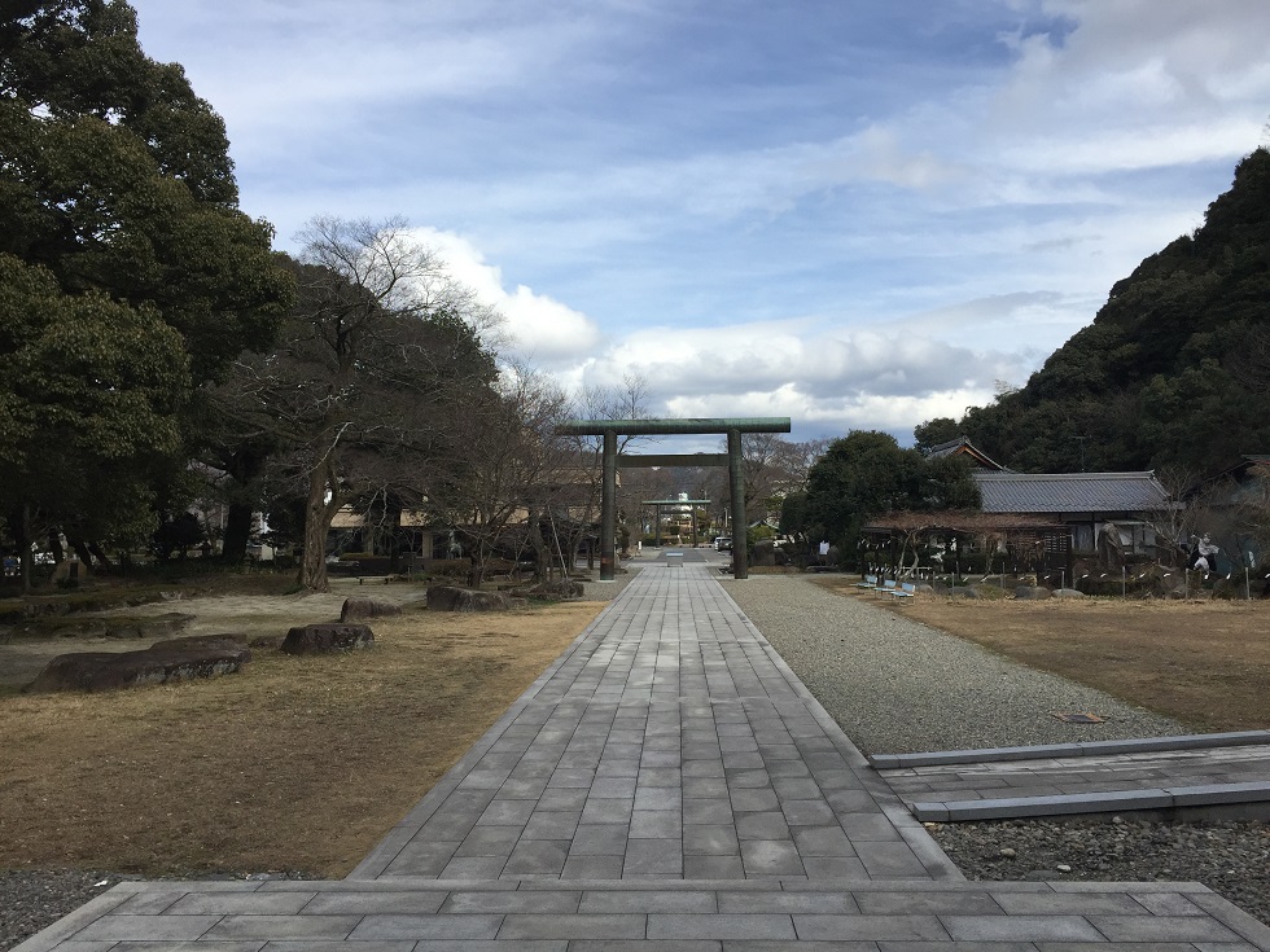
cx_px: 635
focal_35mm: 29
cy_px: 476
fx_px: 1064
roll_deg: +0.2
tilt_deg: +3.7
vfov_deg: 48.2
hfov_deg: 61.7
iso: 32
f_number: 2.2
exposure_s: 1/2083
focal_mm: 4.15
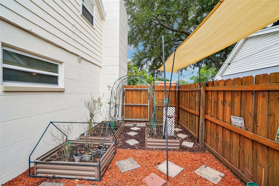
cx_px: 140
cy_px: 93
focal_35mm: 15
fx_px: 116
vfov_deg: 77.3
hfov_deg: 100.4
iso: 100
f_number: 8
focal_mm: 10
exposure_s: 1/90
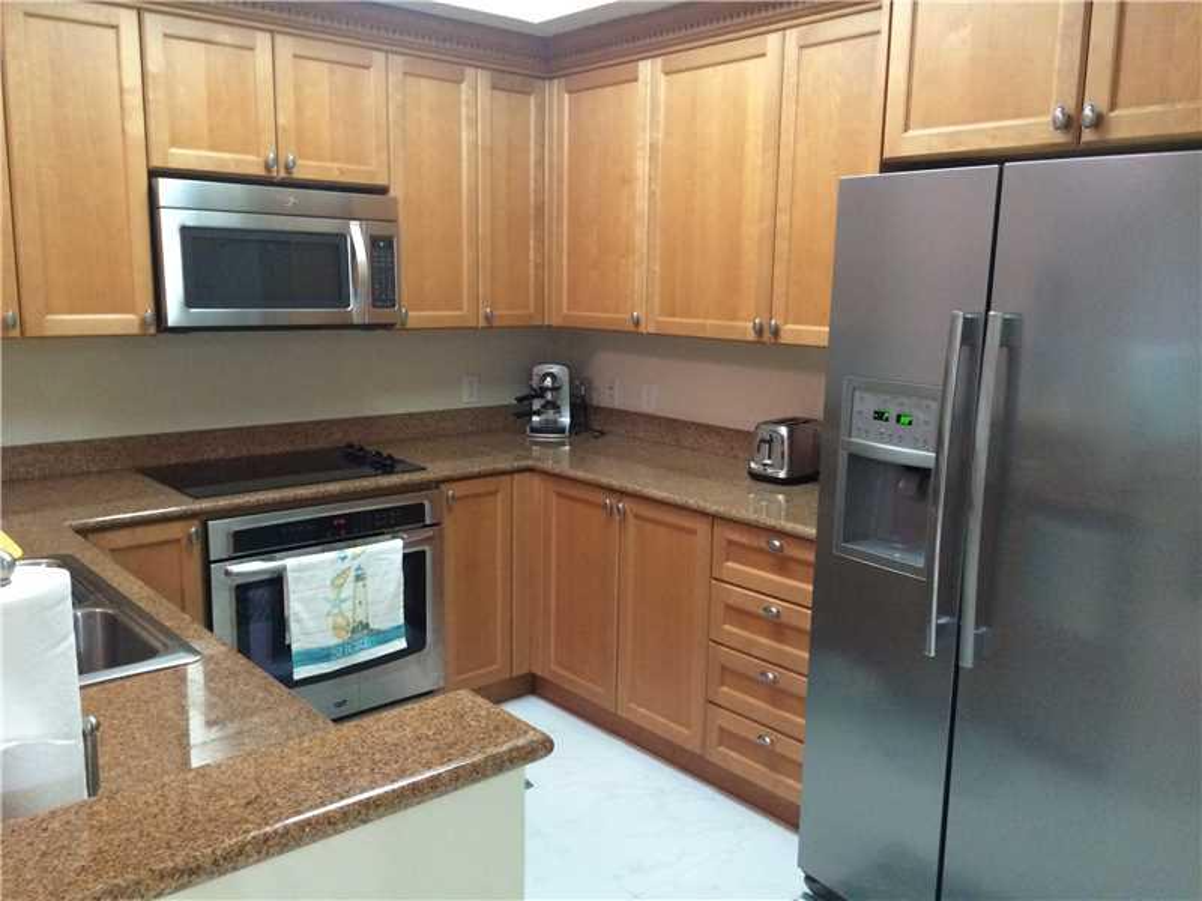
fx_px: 1007
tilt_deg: -10.3
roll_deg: +0.4
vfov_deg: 48.2
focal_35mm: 29
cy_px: 450
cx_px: 601
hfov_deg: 61.7
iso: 320
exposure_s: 1/30
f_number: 2.2
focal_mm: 4.15
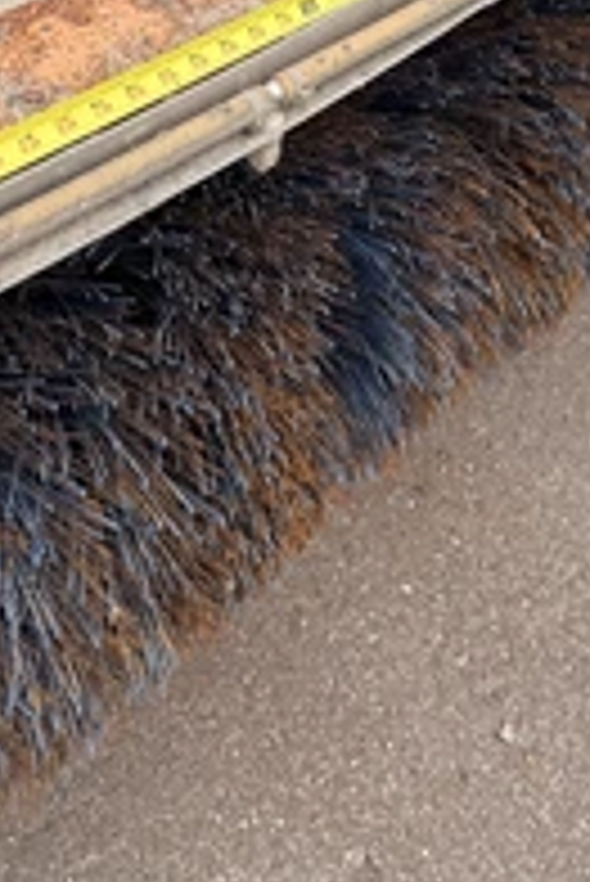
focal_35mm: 51
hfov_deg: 26.5
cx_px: 320
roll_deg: -20.1
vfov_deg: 38.1
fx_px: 1251
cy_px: 243
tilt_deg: -43.8
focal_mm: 6.76
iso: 80
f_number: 1.78
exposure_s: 1/1192
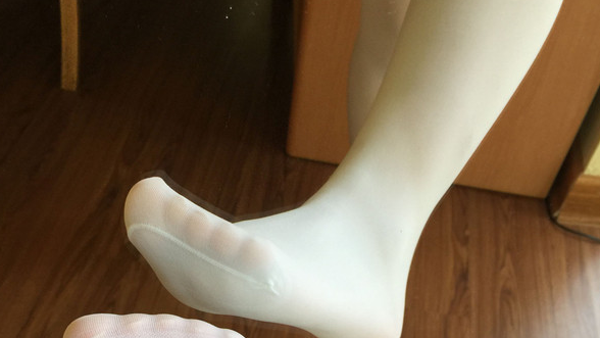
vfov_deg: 25.8
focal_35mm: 43
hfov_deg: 47.3
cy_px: 364
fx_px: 684
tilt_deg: -51.3
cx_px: 301
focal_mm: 4.15
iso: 32
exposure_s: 1/40
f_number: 2.2
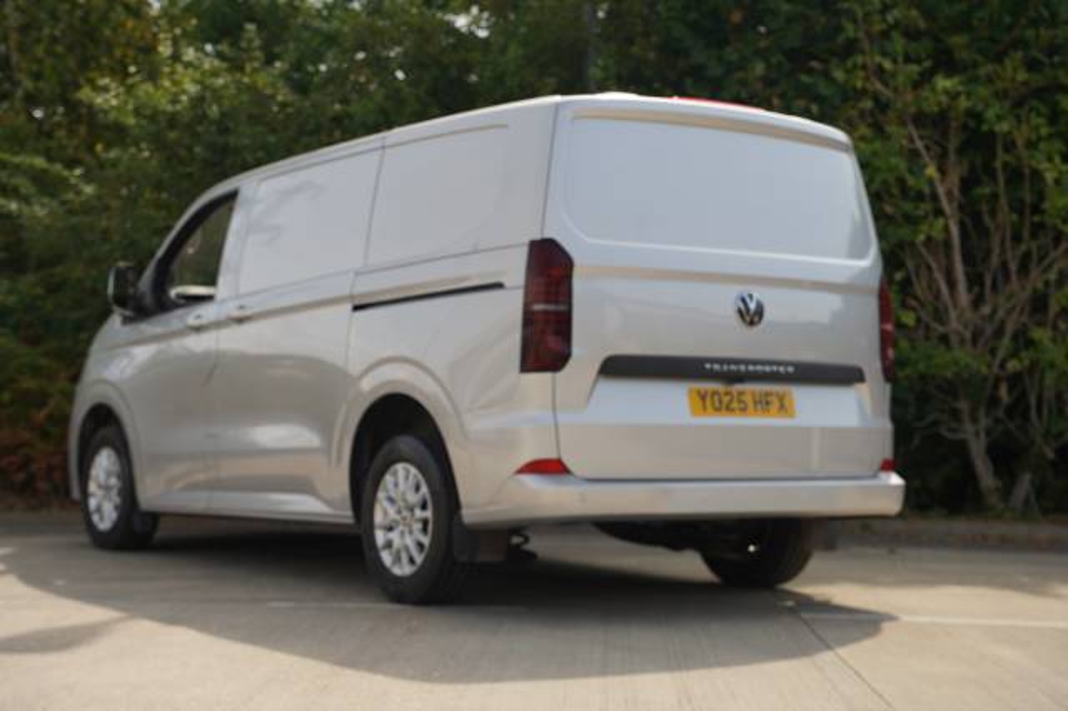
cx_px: 534
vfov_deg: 23.2
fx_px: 1729
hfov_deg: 34.3
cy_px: 356
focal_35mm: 58
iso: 100
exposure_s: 1/250
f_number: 4.5
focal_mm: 58.3
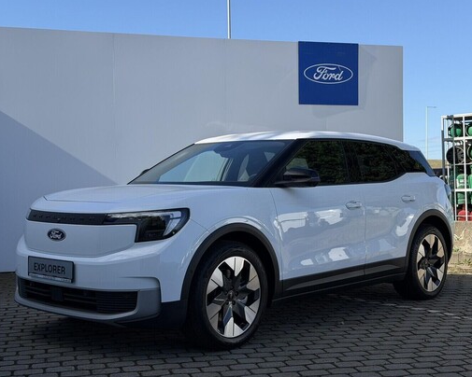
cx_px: 234
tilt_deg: -0.9
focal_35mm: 51
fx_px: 712
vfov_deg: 29.7
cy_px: 187
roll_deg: +1.6
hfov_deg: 36.7
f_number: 1.78
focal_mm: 6.76
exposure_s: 1/3226
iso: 64
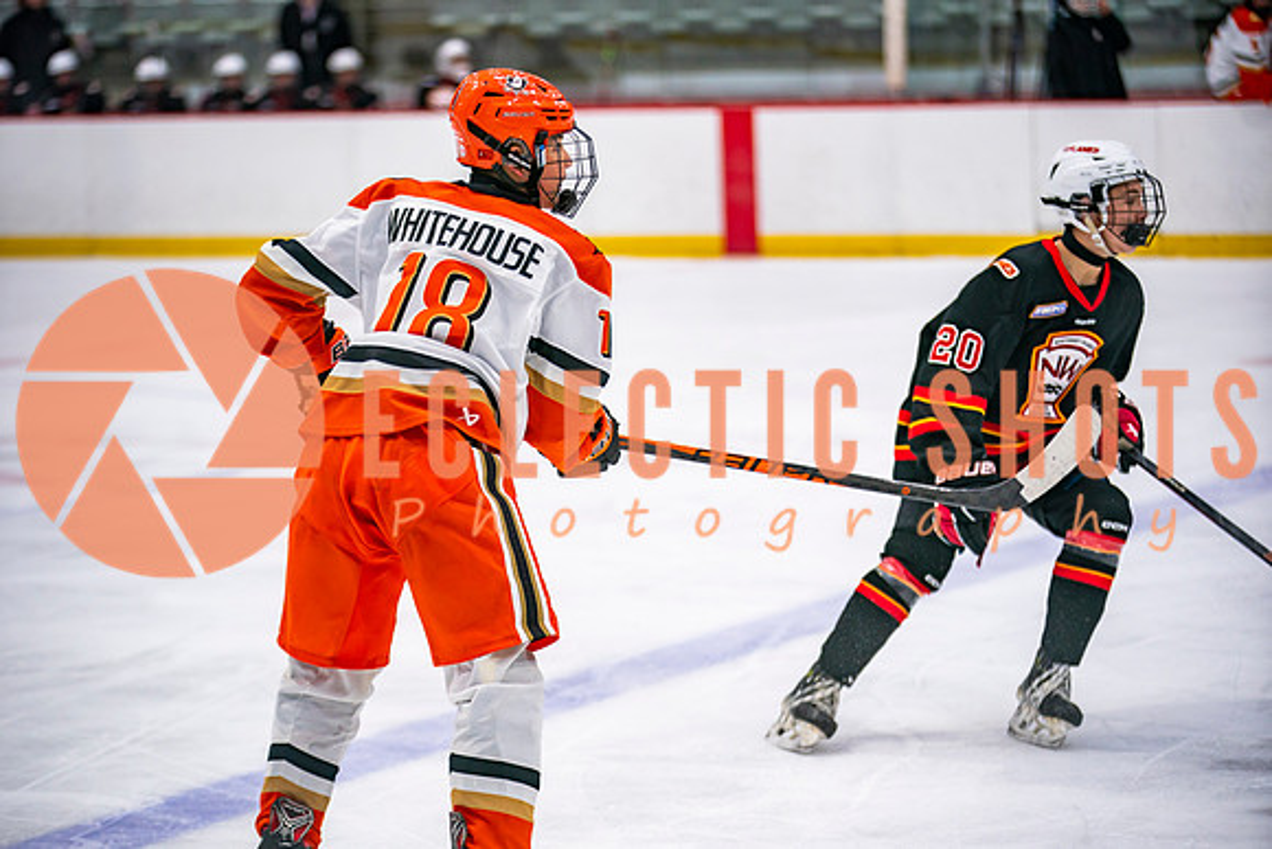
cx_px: 636
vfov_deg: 10.6
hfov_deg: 15.8
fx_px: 4594
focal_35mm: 130
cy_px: 424
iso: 640
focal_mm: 130
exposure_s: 1/640
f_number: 2.8
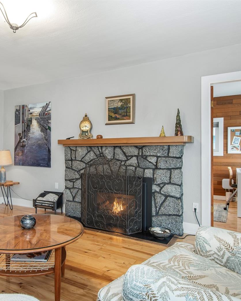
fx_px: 232
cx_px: 83
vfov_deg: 66.0
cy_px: 154
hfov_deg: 54.0
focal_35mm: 26
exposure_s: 1/3
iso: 250
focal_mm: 12
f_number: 8
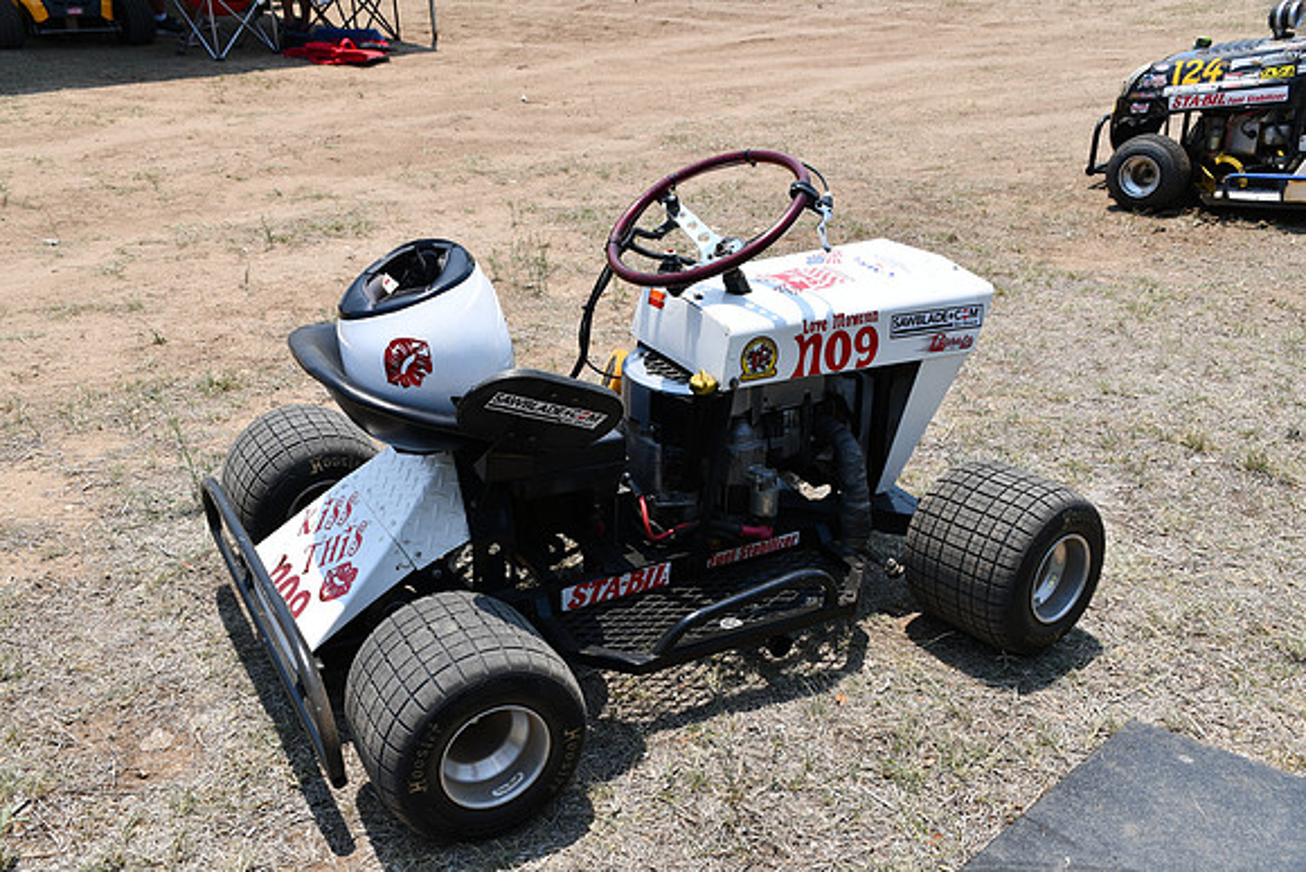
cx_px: 653
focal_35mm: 39
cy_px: 436
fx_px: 1415
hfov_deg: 49.5
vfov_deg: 34.2
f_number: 9
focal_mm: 26
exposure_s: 1/320
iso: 100
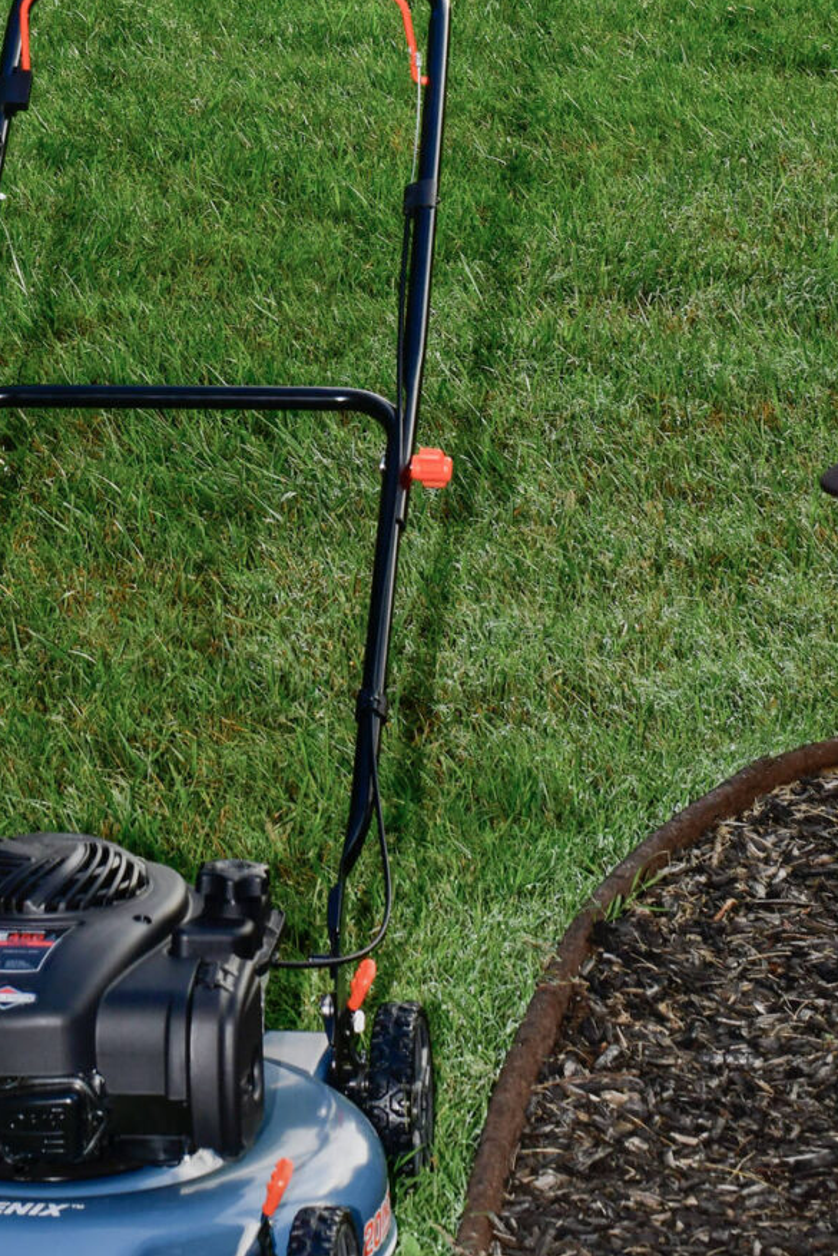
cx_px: 208
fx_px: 5095
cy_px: -49
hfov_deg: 9.4
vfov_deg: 13.8
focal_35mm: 146
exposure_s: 1/250
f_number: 11
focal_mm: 50
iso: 200
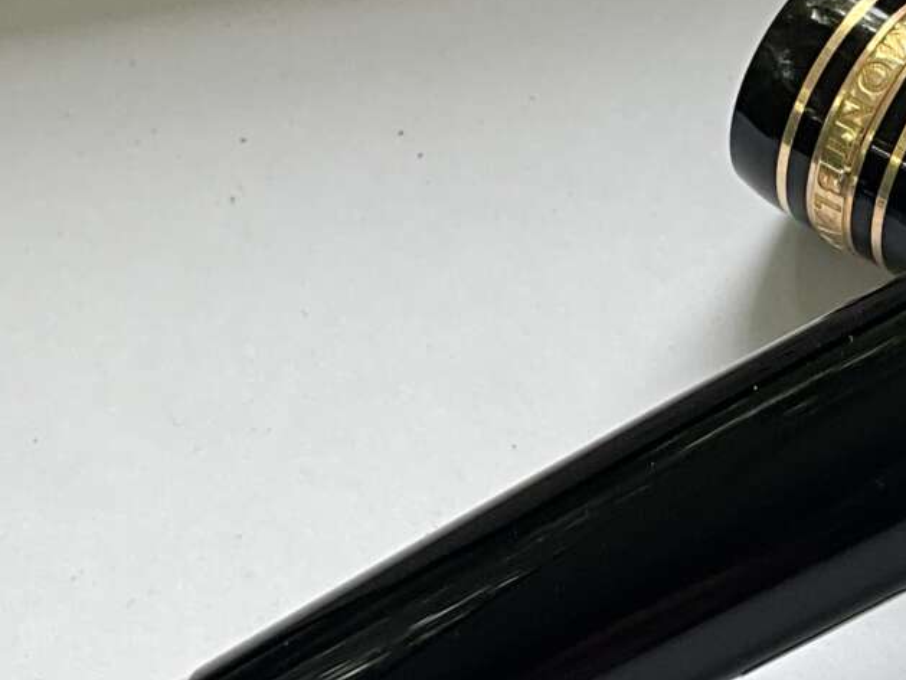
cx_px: 1003
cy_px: 174
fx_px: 3089
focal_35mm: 118
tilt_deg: -57.5
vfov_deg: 12.5
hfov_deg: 16.2
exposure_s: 1/122
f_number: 1.8
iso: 20
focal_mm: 3
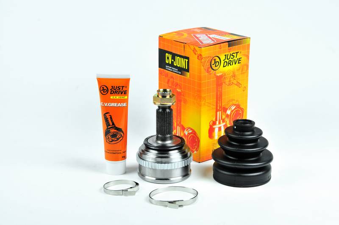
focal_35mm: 87
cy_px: 112
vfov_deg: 15.7
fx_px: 818
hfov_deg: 23.4
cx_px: 170
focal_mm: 58
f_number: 10
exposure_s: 1/125
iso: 200
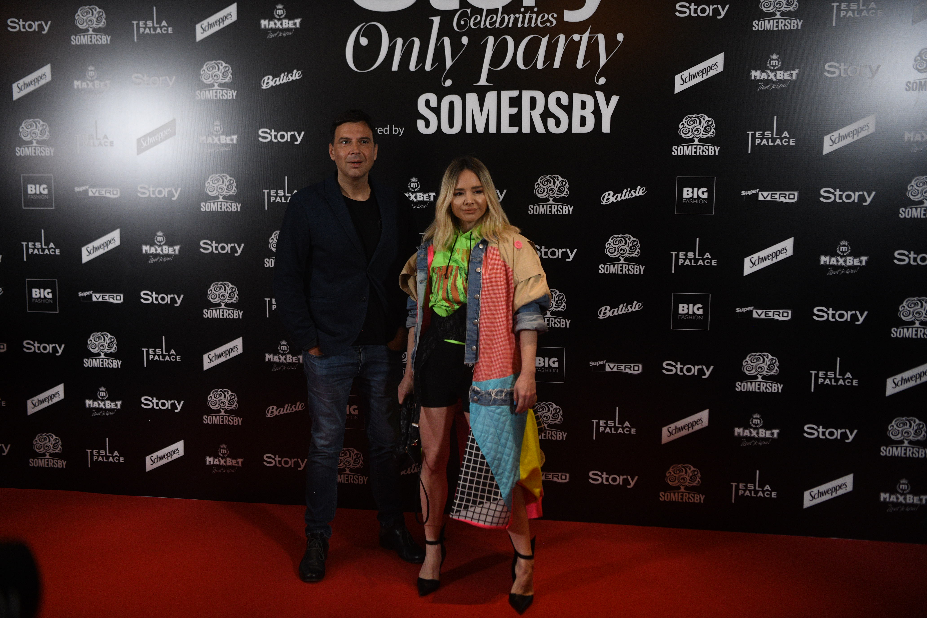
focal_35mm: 34
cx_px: 464
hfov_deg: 55.8
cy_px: 309
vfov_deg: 38.9
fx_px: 875
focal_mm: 34
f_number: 3.2
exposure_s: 1/320
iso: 2500
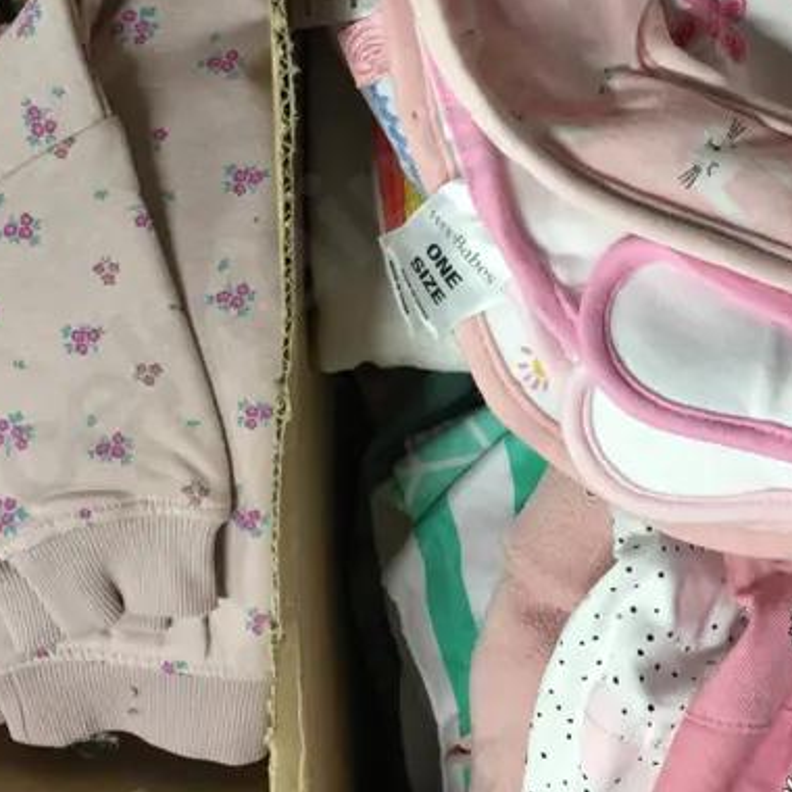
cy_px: 160
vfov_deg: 24.6
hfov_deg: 25.0
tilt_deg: -74.0
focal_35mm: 69
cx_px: 438
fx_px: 1786
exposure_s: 1/17
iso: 50
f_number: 2.2
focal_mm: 4.15
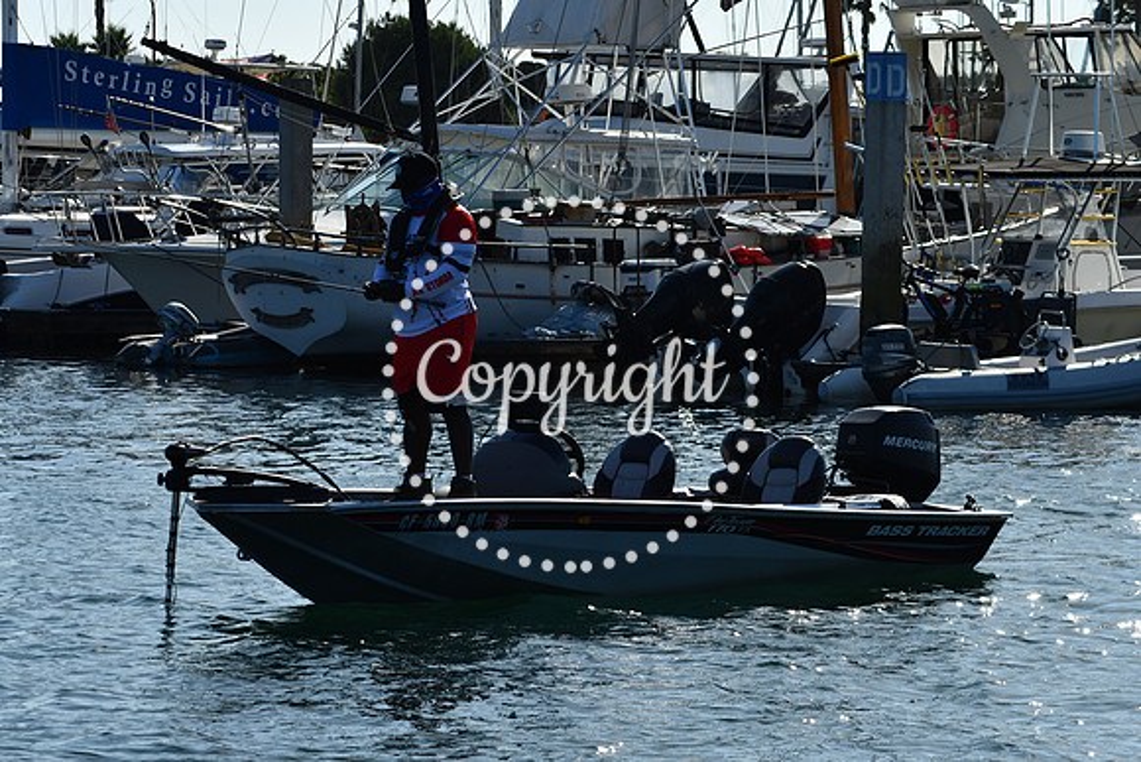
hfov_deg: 14.4
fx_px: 4501
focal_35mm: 142
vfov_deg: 9.7
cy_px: 381
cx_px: 570
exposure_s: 1/500
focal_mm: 95
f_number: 8
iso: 100
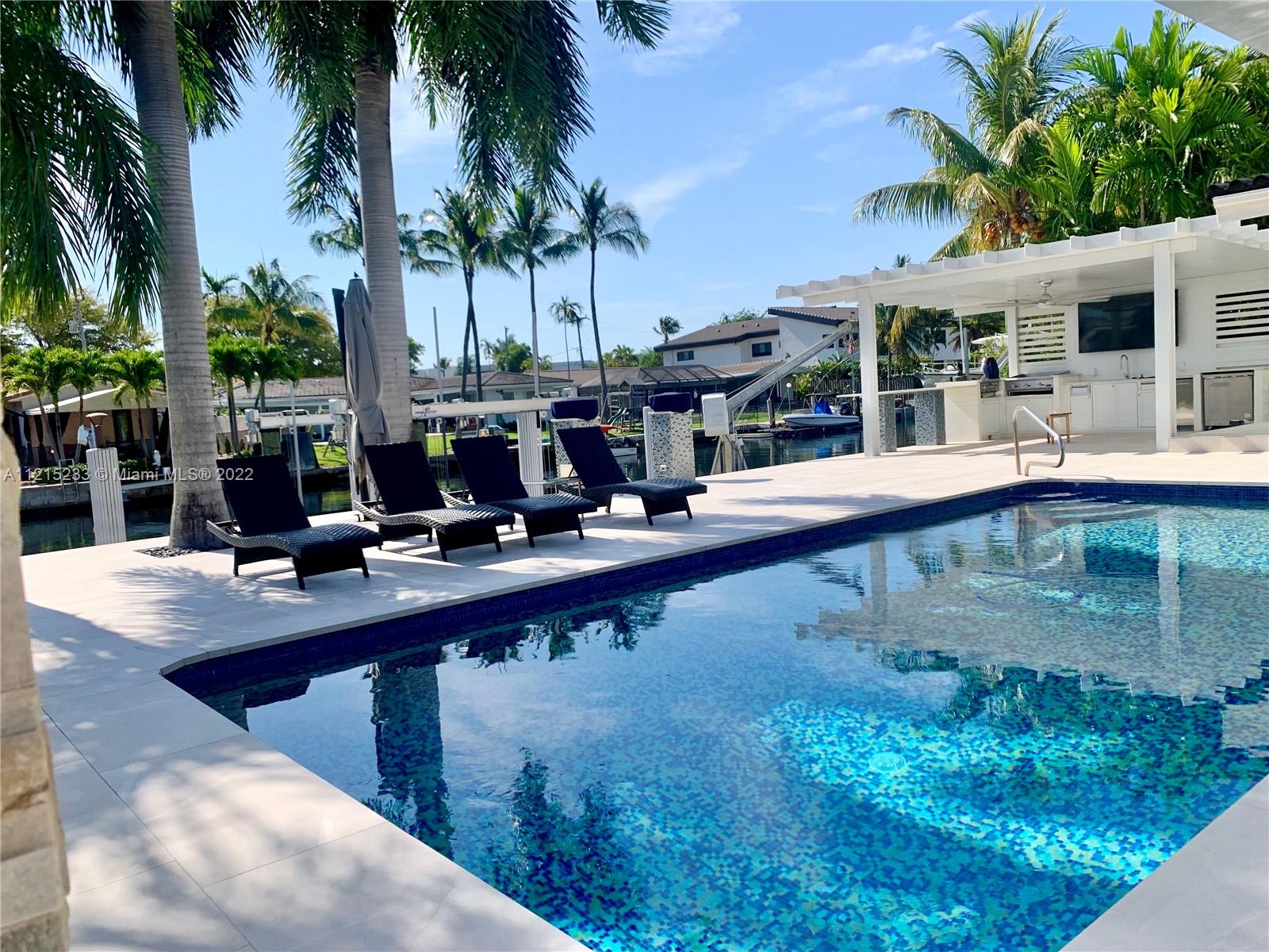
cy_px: 476
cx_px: 634
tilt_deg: -5.4
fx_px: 953
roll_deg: +4.0
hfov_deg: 67.3
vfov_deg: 53.1
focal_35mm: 26
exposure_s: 1/2611
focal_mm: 4.25
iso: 25
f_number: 1.8
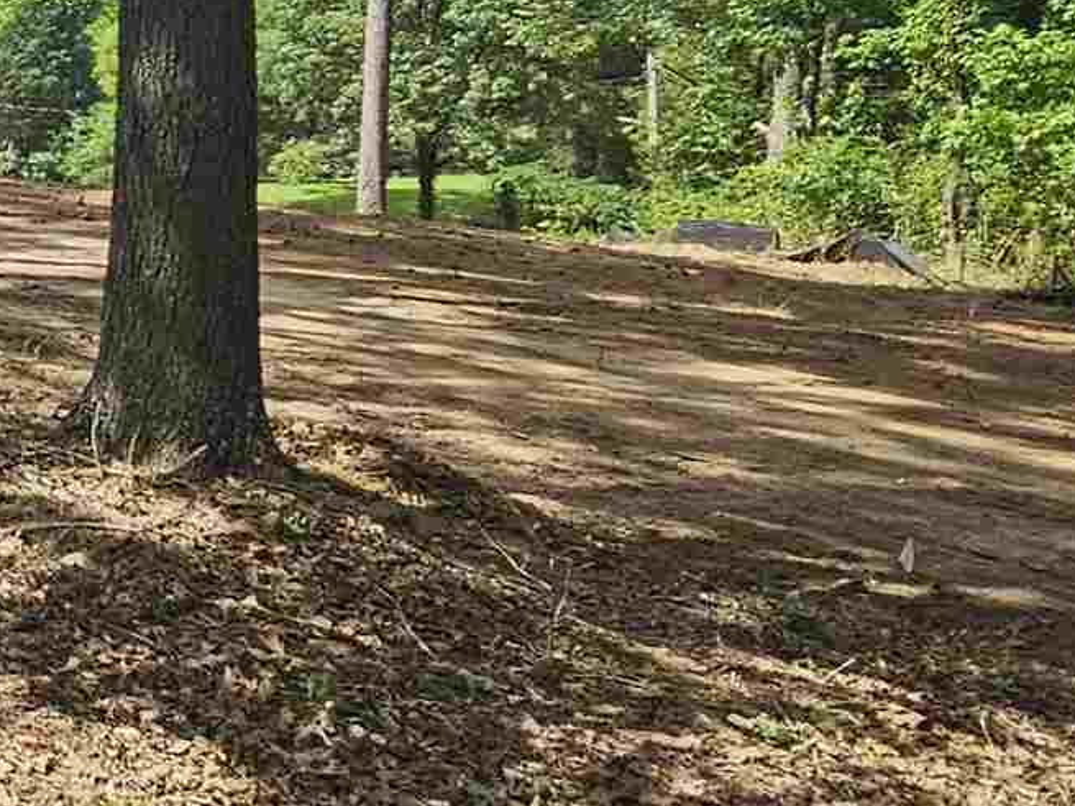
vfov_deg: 23.8
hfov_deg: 24.6
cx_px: -530
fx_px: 1894
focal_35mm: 61
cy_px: 228
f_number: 2.2
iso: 50
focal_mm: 2.2
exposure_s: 1/1096
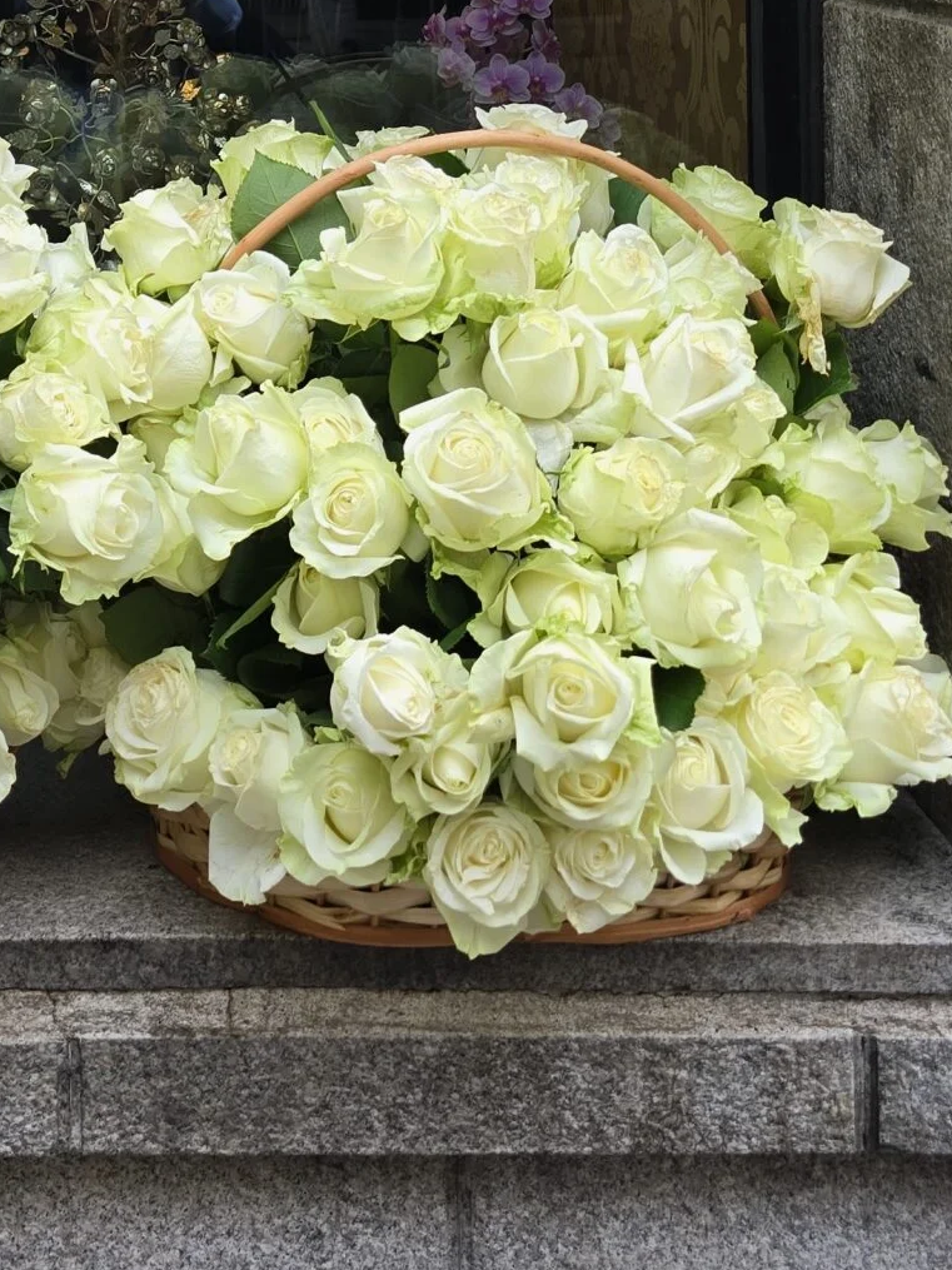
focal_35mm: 58
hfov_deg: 24.6
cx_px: 115
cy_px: -198
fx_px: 2127
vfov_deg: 29.3
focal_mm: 6.3
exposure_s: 1/120
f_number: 1.7
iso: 32
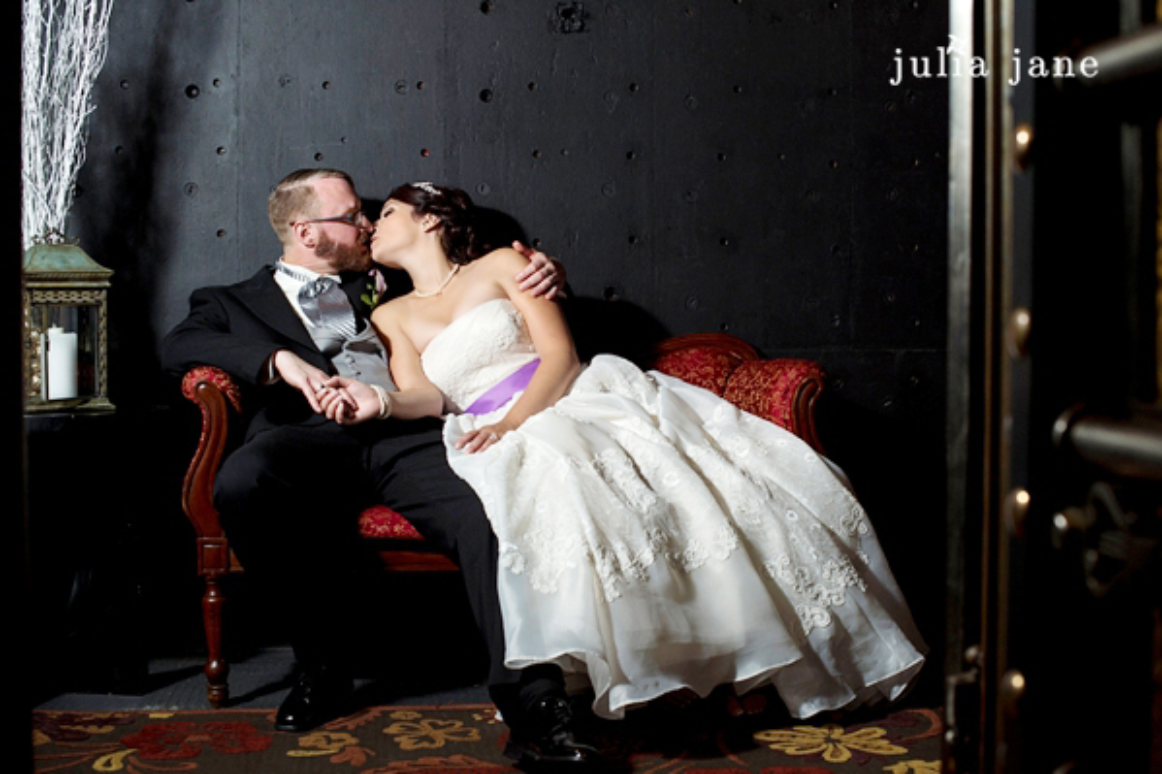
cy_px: 387
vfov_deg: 27.0
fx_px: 1613
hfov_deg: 39.6
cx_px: 581
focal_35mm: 50
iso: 640
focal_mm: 50
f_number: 4
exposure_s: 1/100
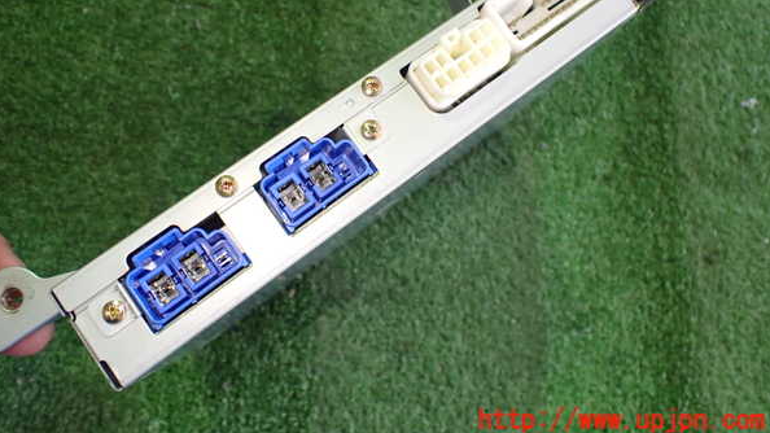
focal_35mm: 33
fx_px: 674
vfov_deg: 35.3
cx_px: 382
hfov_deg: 59.5
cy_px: 145
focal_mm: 5.4
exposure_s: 1/125
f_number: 2.3
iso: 640
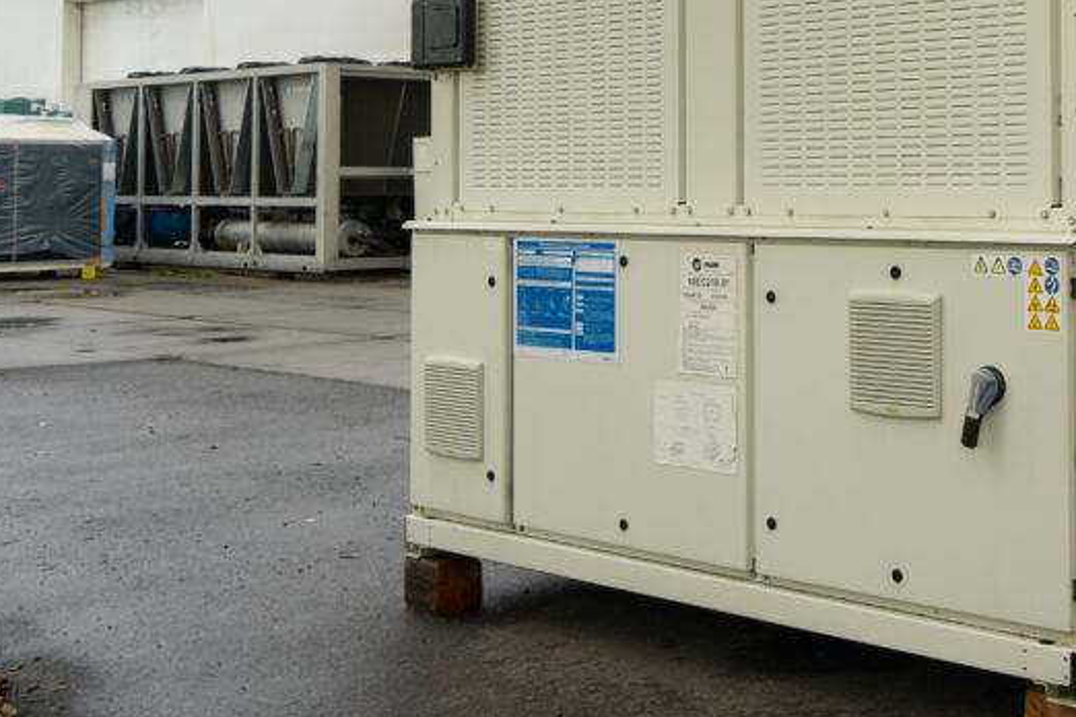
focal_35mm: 53
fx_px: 1584
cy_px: 143
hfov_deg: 34.9
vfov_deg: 25.1
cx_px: 1010
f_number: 11
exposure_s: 1/80
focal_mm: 27
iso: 160
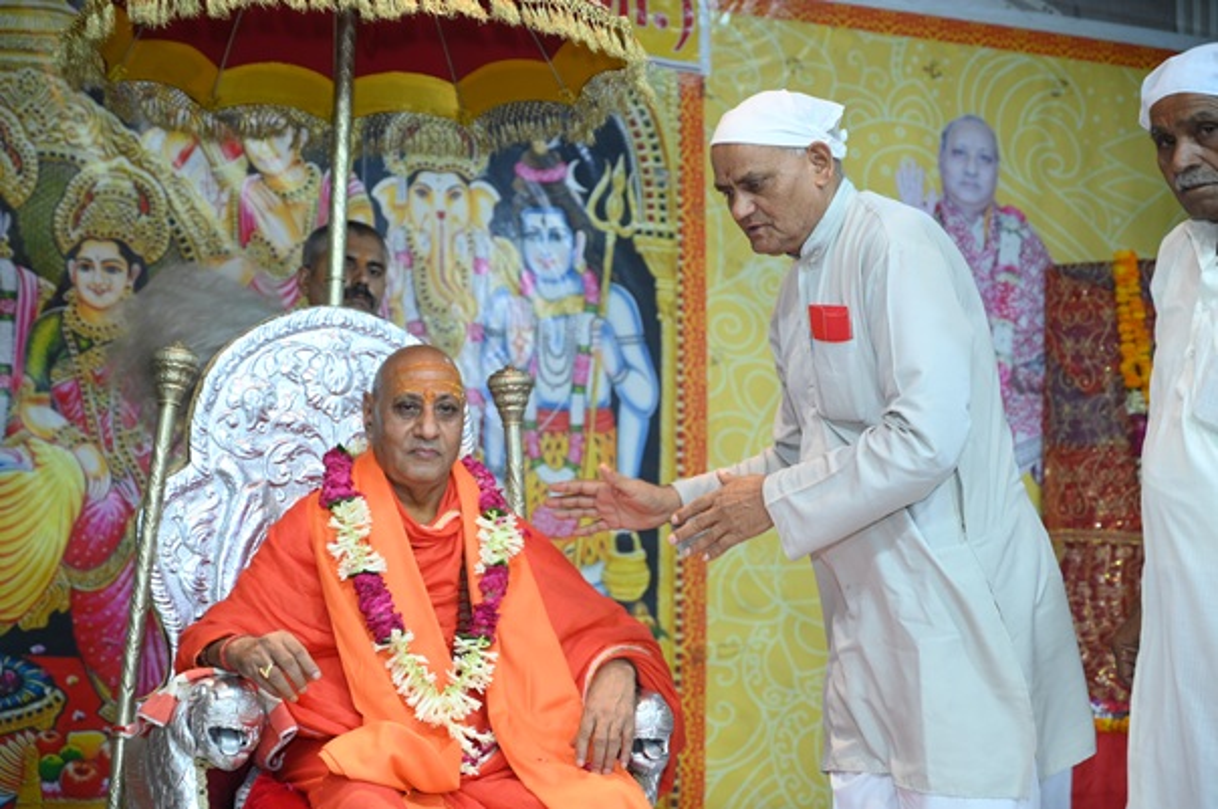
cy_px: 404
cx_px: 609
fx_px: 2365
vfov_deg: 19.4
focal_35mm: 70
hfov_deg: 28.9
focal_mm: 70
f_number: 4
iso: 1000
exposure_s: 1/125
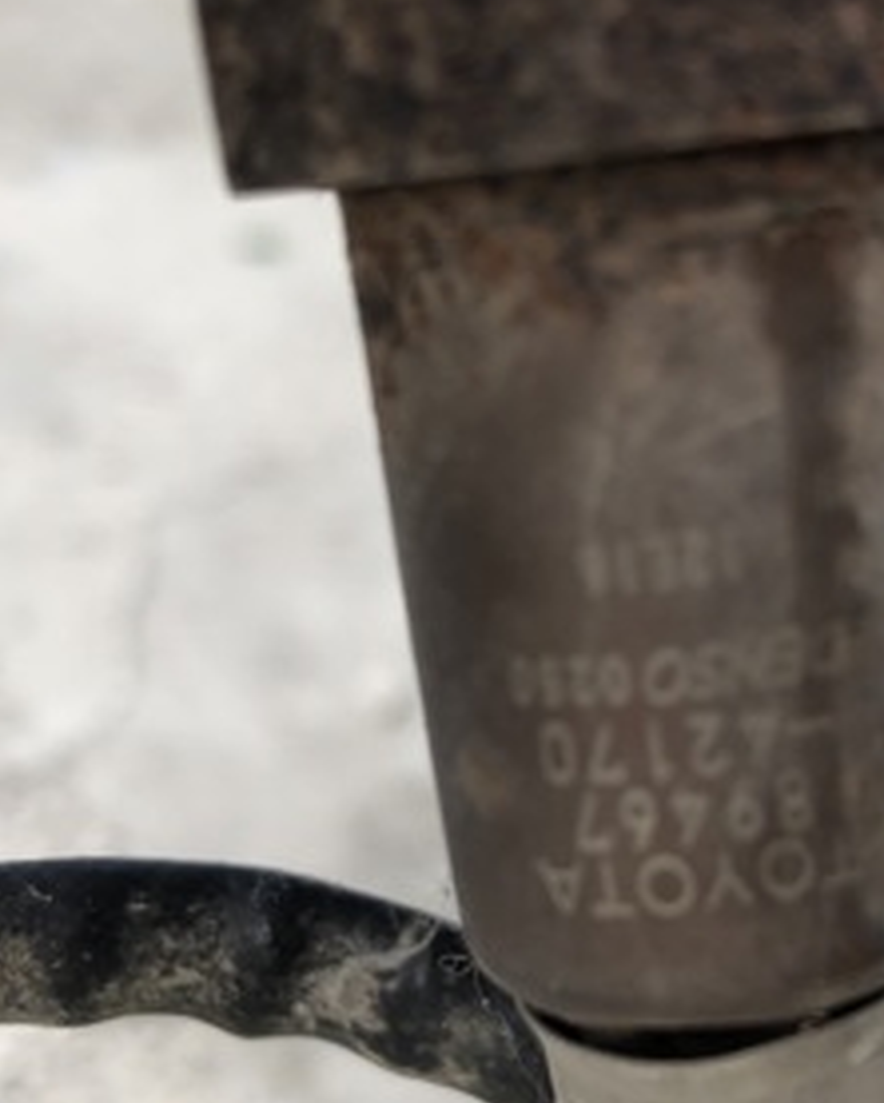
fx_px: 2058
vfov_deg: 30.0
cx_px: 633
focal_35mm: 63
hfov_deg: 24.0
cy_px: 619
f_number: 1.8
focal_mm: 4
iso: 20
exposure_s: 1/174
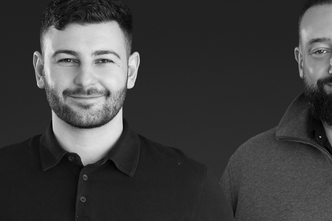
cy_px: 210
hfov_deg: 9.8
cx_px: 218
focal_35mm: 210
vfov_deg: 6.5
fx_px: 1937
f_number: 3.5
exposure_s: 1/200
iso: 400
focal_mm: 85
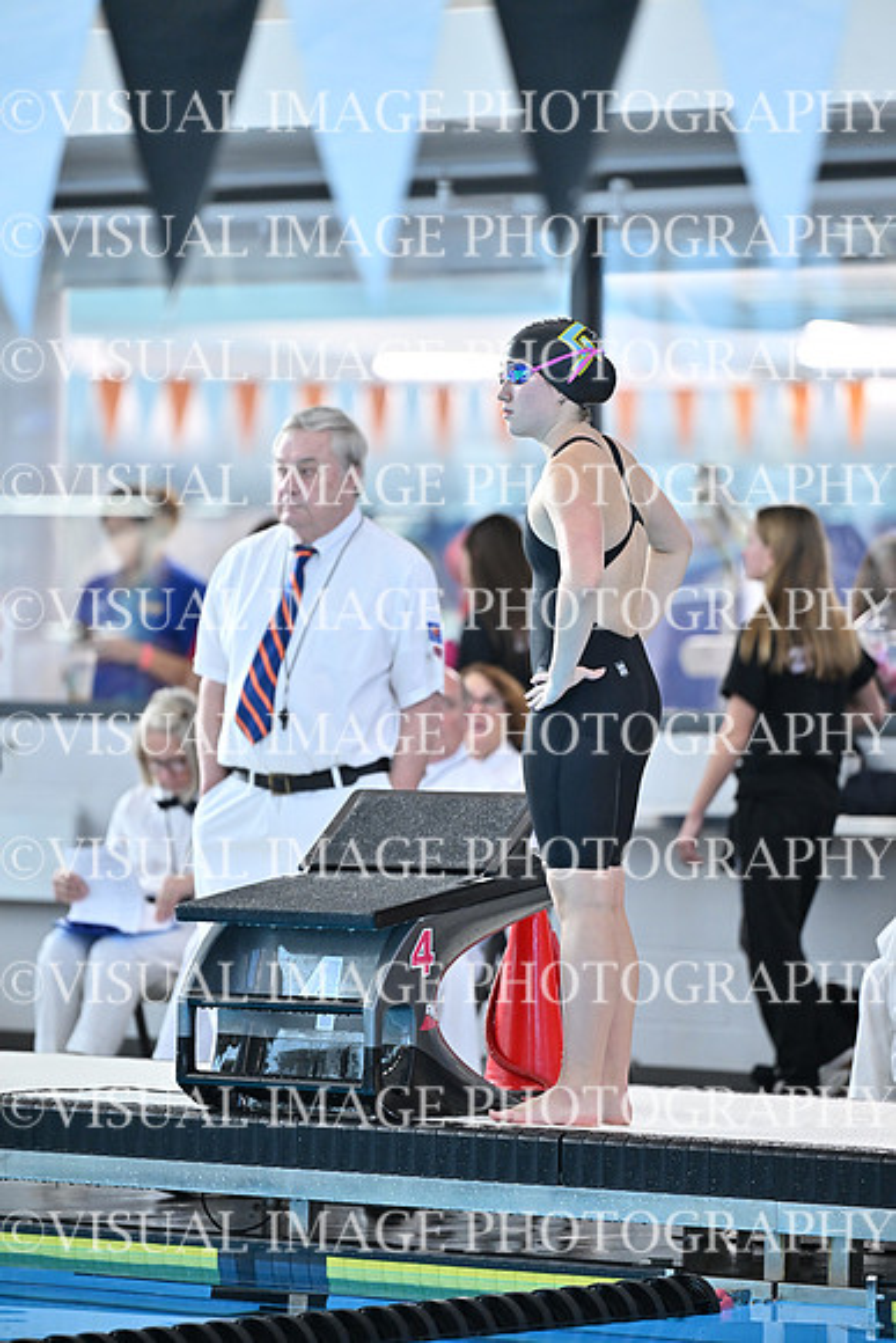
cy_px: 672
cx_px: 448
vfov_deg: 10.3
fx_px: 7462
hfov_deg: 6.9
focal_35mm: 200
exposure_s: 1/800
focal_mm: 200
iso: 1600
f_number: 2.8
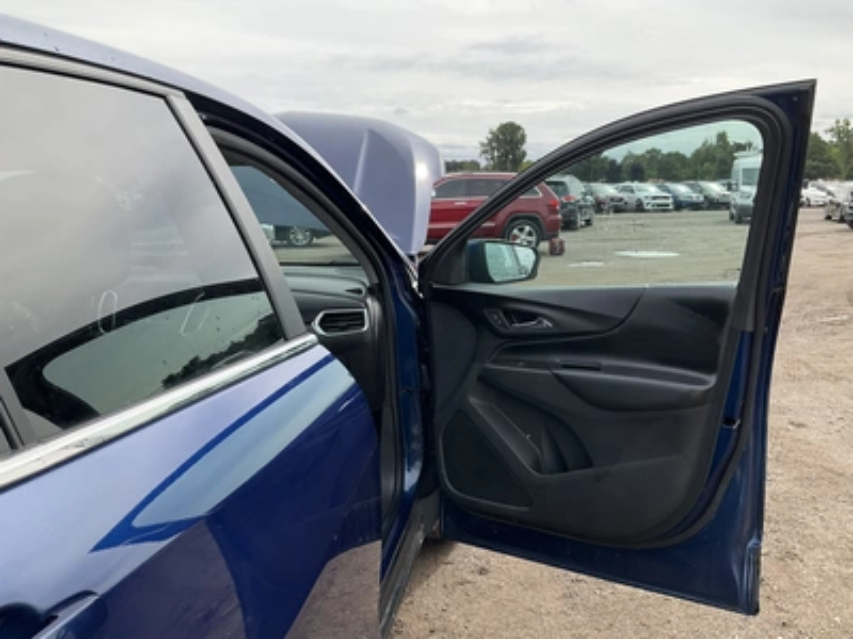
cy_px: 320
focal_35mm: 29
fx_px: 715
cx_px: 426
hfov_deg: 61.7
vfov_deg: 48.2
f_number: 1.8
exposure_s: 1/944
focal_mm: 3
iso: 25
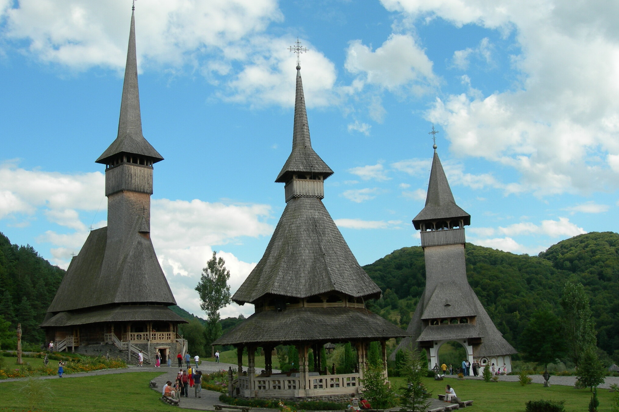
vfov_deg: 33.4
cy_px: 220
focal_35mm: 40
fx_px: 688
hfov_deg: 48.5
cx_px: 308
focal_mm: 7.8
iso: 50
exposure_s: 1/390
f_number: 4.8
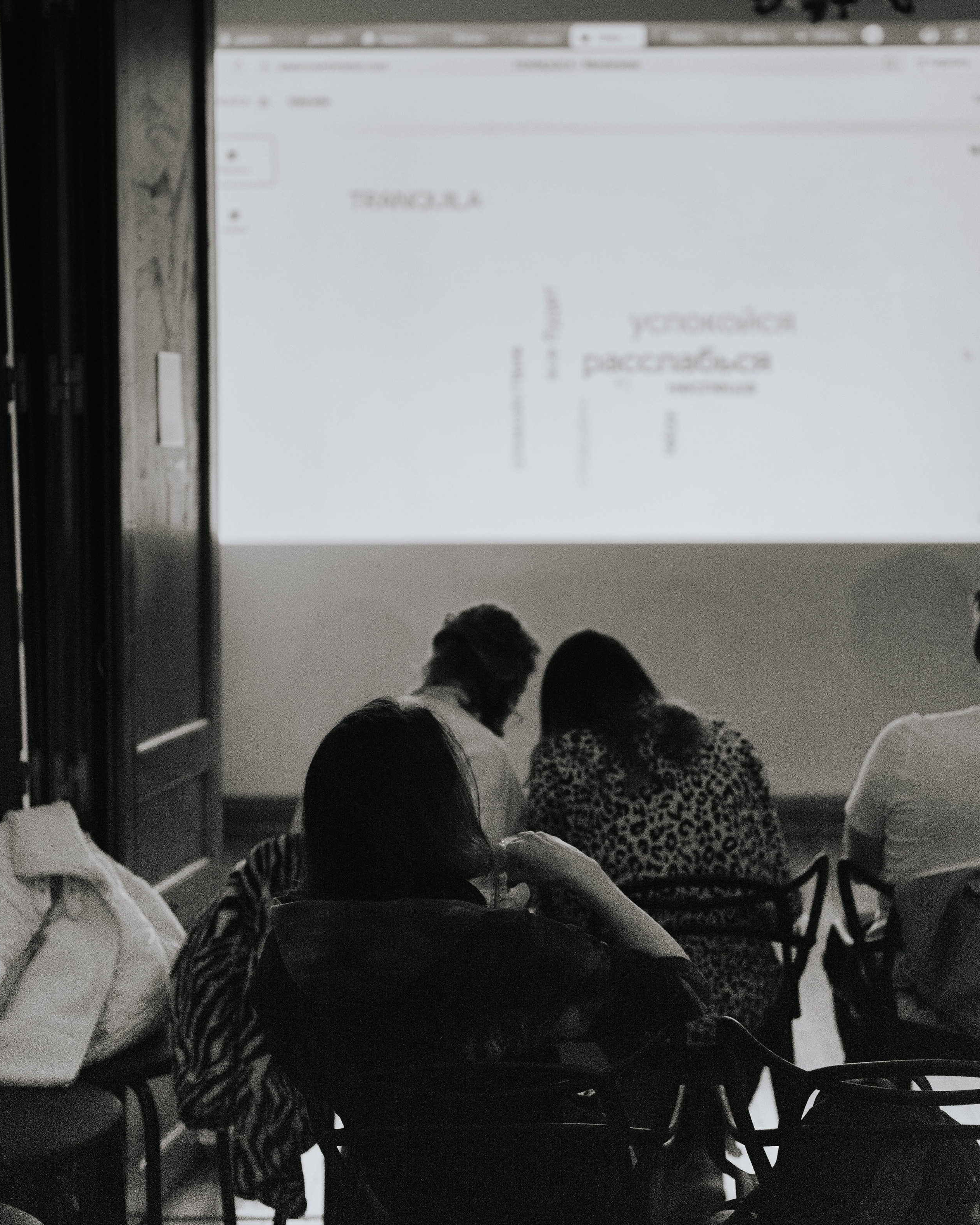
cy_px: 601
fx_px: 2066
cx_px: 491
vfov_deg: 33.0
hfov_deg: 26.7
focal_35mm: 57
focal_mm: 50
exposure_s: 1/100
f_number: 2.2
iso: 6400
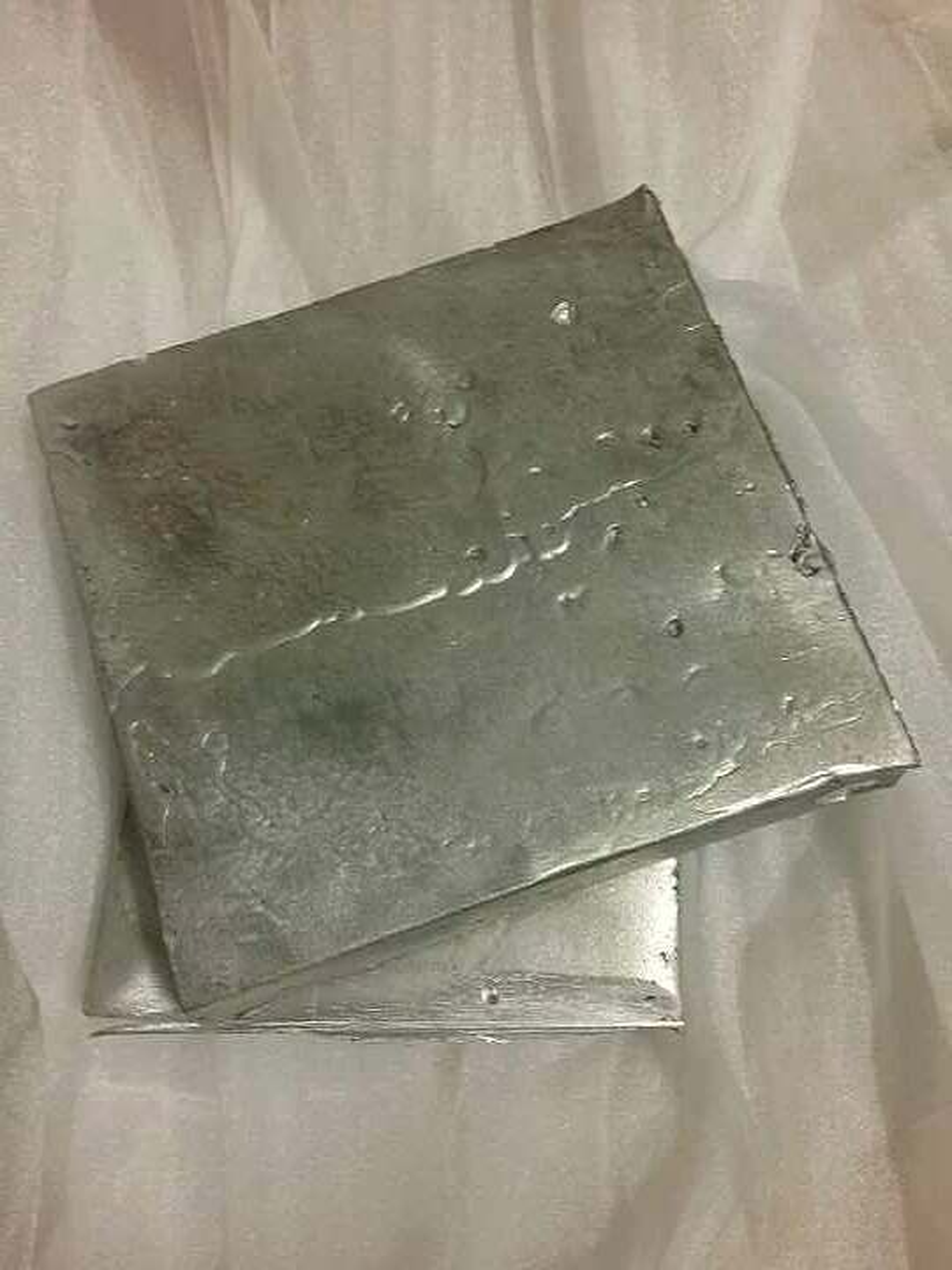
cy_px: 635
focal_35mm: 29
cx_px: 476
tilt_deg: -72.6
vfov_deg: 61.7
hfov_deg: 48.2
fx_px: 1063
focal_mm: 4.15
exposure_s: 1/4
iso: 125
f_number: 2.2
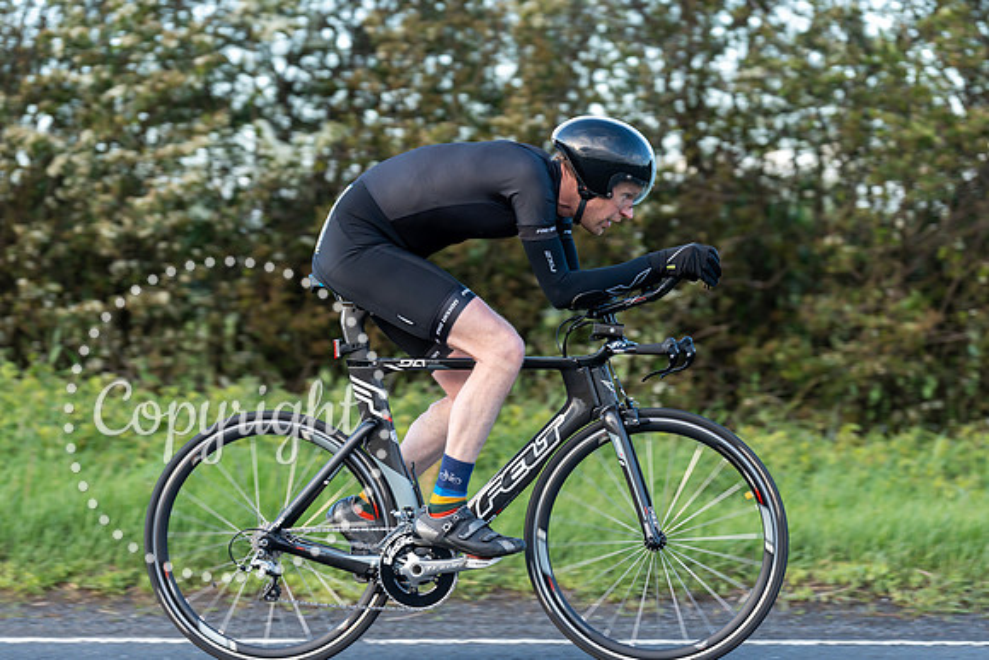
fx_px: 3452
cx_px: 494
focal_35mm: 126
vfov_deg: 10.9
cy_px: 330
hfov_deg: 16.3
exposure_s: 1/640
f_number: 3.2
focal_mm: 122
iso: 800
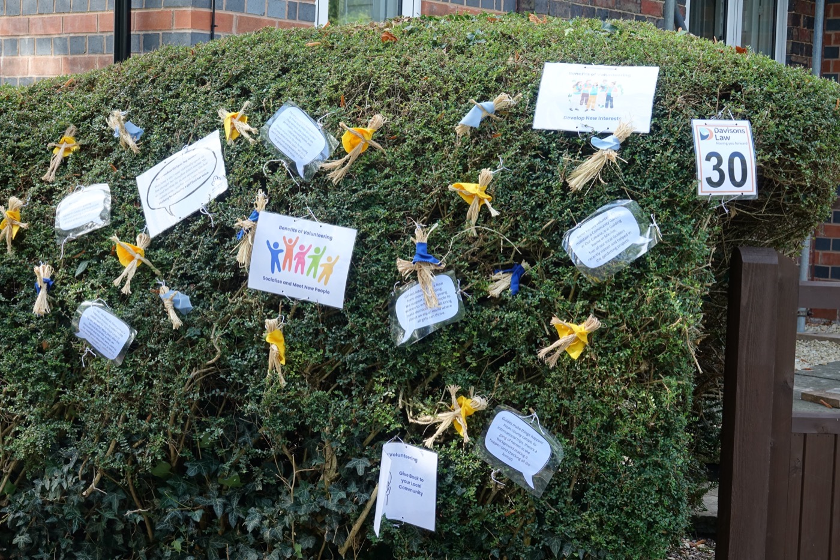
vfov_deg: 20.0
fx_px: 1586
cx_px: 420
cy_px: 280
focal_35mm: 68
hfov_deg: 29.7
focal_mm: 24.79
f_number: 5
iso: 250
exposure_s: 1/125
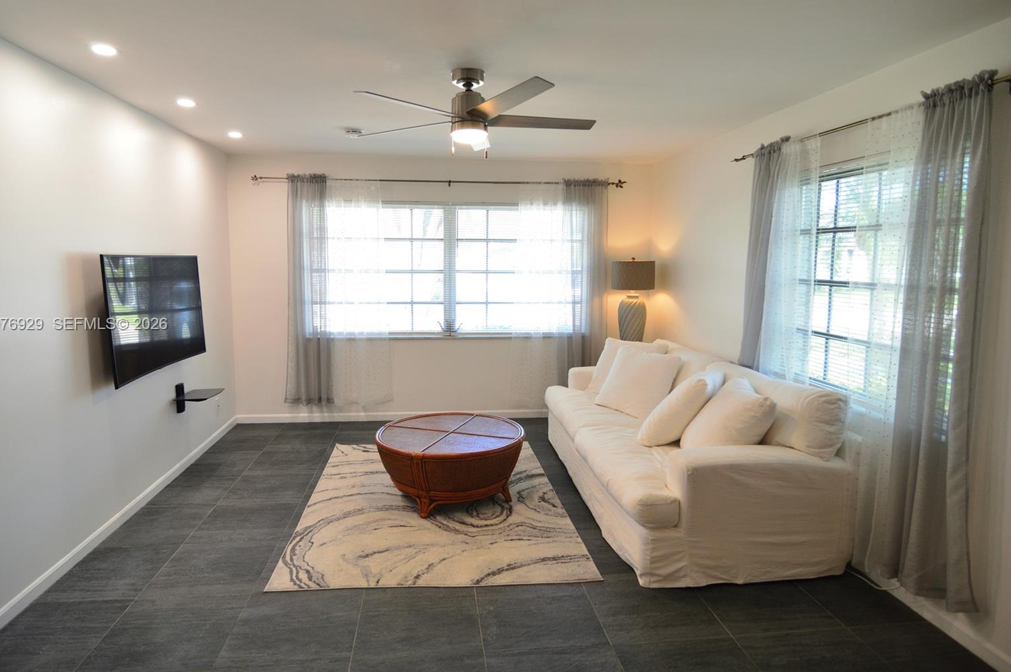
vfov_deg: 64.4
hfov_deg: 87.0
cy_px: 325
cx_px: 493
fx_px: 533
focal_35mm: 19
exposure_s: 1/50
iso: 400
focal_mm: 12
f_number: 4
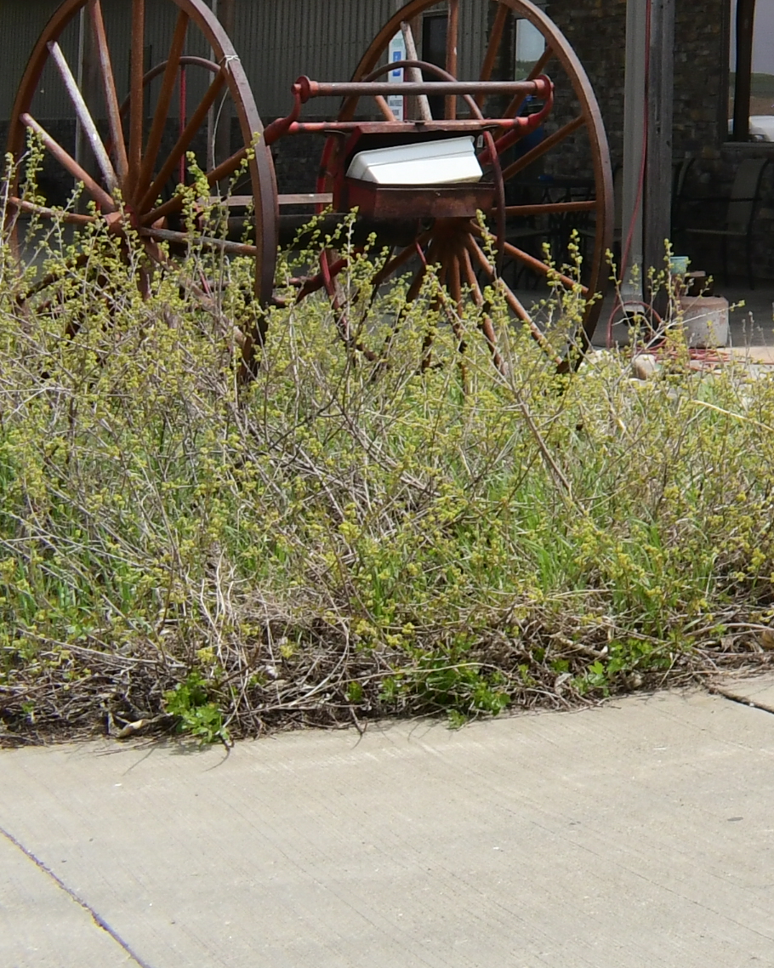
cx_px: 1630
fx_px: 2664
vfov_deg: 19.7
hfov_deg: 13.6
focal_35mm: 93
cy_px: -88
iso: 500
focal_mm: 18
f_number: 11
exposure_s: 1/640
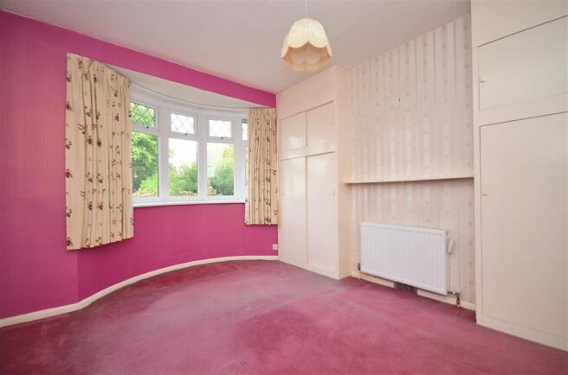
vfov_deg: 77.0
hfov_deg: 100.5
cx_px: 284
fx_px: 236
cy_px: 188
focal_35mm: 15
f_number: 5
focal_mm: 10
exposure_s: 1/80
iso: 200
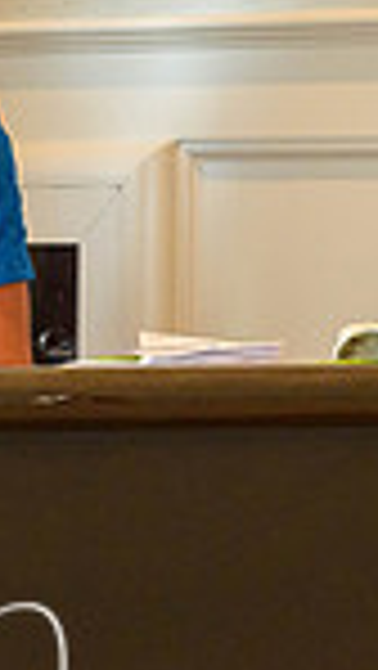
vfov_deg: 7.8
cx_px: 468
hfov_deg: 4.4
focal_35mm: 276
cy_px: 429
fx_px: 4910
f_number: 5
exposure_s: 1/60
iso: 1400
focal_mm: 45
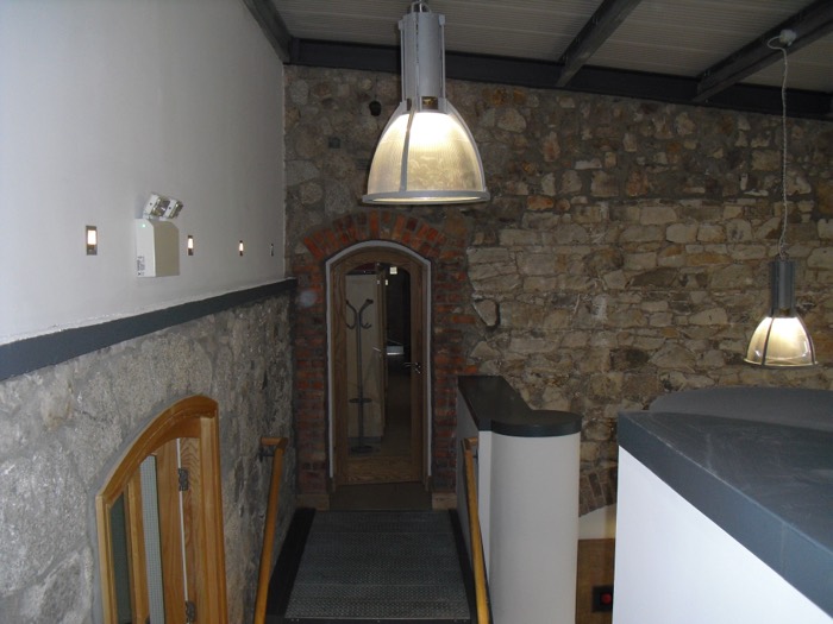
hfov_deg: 51.4
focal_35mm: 36
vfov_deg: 39.7
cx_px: 416
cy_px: 312
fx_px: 866
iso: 200
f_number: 3.1
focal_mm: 6.3
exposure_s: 1/100
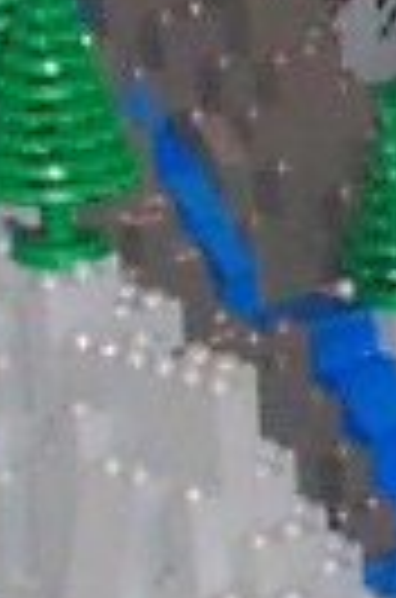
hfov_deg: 2.5
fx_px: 8890
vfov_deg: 3.9
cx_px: 1696
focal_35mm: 536
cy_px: 558
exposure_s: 1/60
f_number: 3.4
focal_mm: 8.6
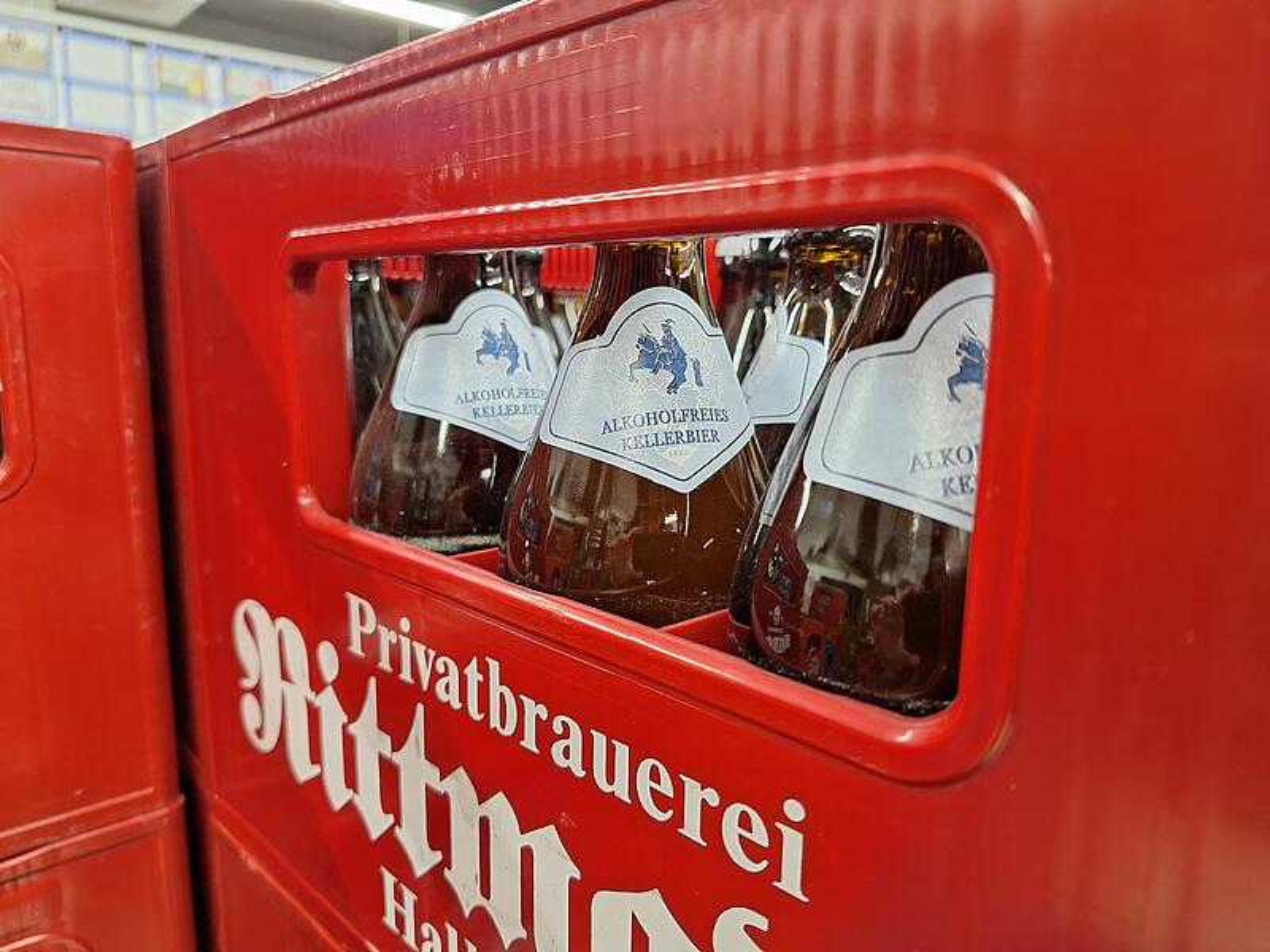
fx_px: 844
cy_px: 476
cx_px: 635
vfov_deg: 58.9
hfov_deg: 73.9
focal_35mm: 23
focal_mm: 5.54
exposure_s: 1/40
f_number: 1.8
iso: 125
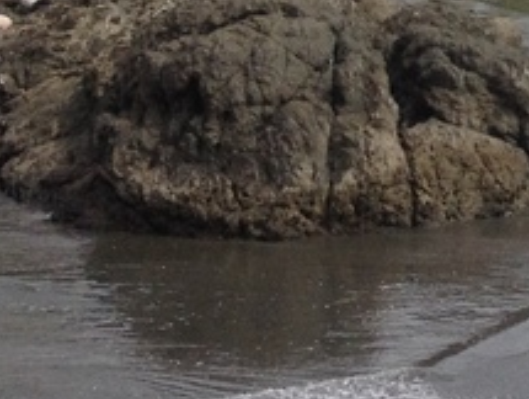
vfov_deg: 7.5
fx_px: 2985
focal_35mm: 195
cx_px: 1115
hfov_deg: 9.4
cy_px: -214
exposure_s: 1/2208
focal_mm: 4.28
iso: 50
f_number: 2.4
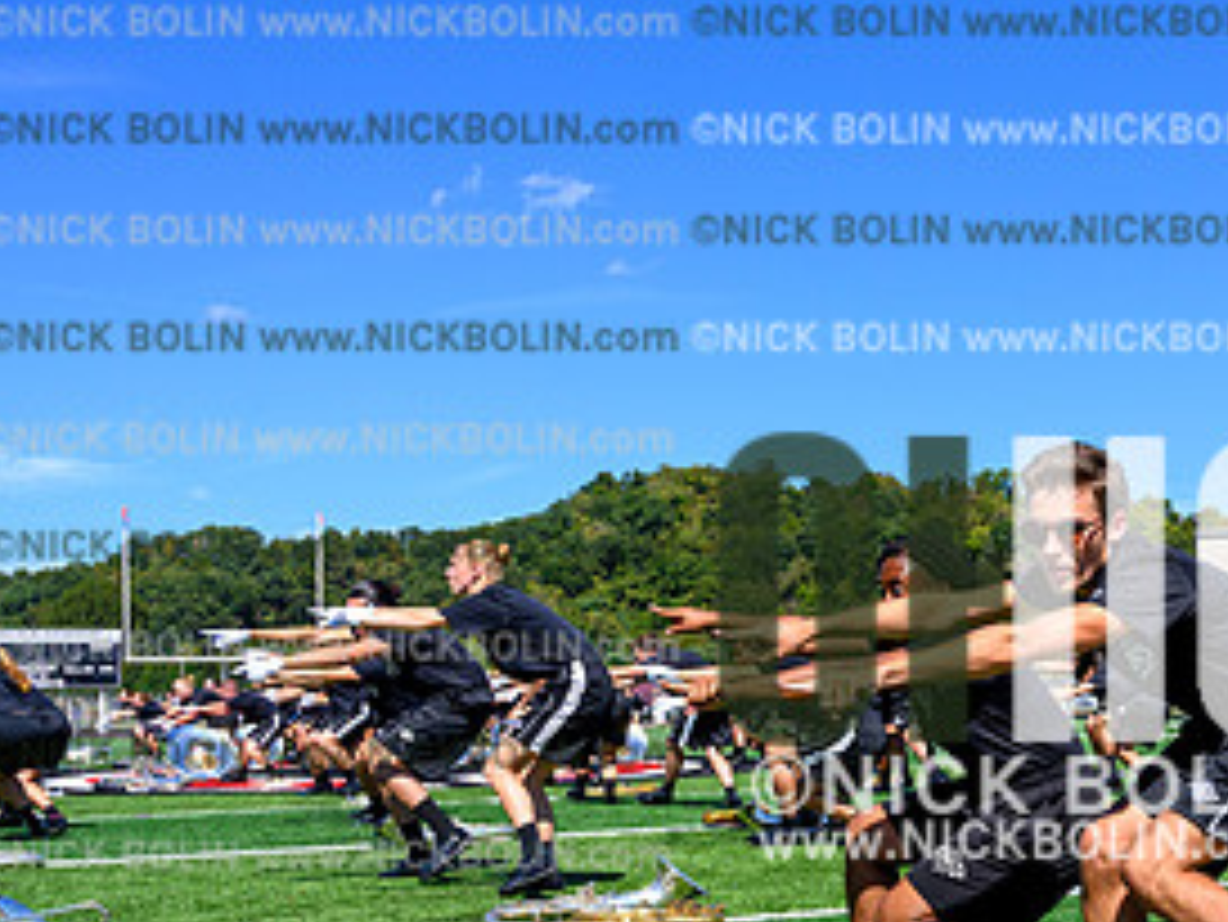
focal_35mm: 49
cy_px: 650
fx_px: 1739
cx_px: 1035
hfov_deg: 37.1
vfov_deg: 29.4
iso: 160
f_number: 8
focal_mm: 24
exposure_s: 1/640
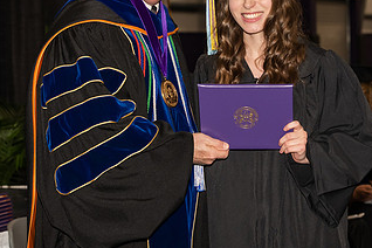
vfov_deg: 9.4
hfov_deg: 14.1
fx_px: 1509
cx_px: 214
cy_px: 70
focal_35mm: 146
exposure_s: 1/200
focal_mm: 80
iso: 1000
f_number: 5.6
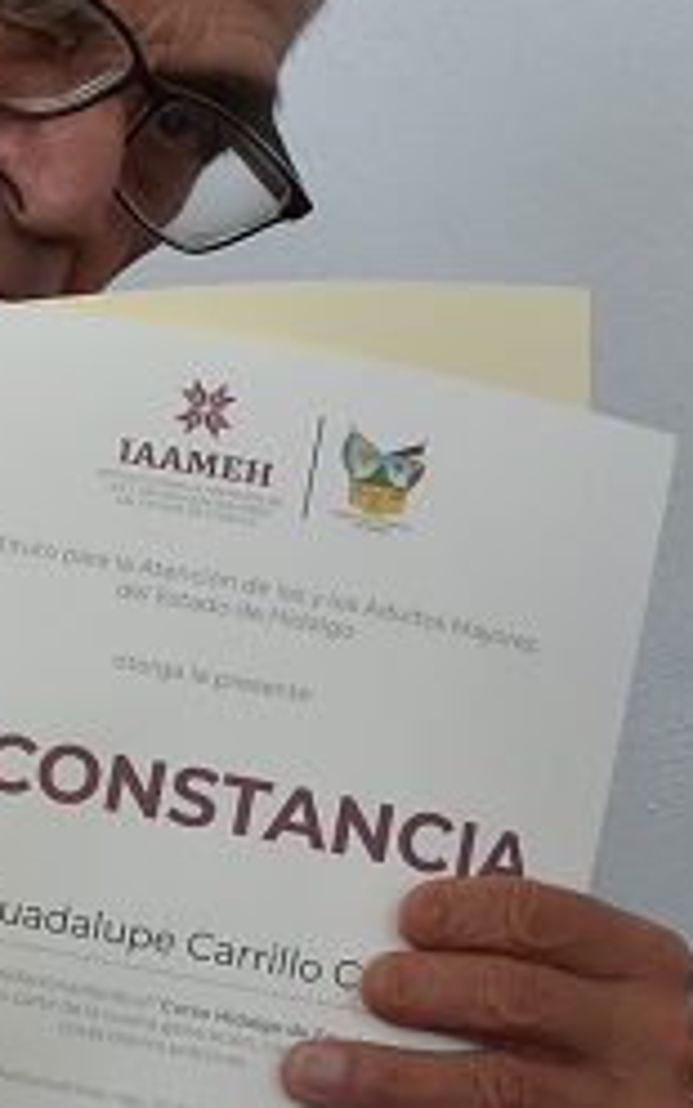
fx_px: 3864
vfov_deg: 16.3
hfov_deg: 10.1
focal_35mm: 128
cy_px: 668
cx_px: -58
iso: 800
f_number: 6.3
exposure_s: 1/160
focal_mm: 23
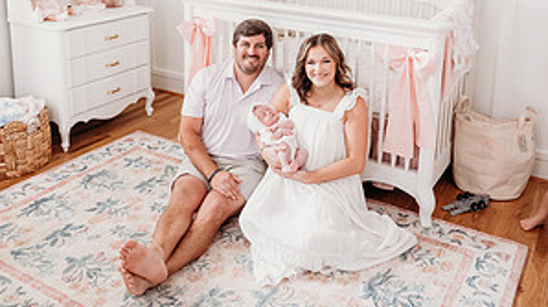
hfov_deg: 52.8
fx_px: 552
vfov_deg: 29.7
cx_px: 274
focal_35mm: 38
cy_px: 26
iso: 2000
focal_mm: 24
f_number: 2.8
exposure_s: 1/200
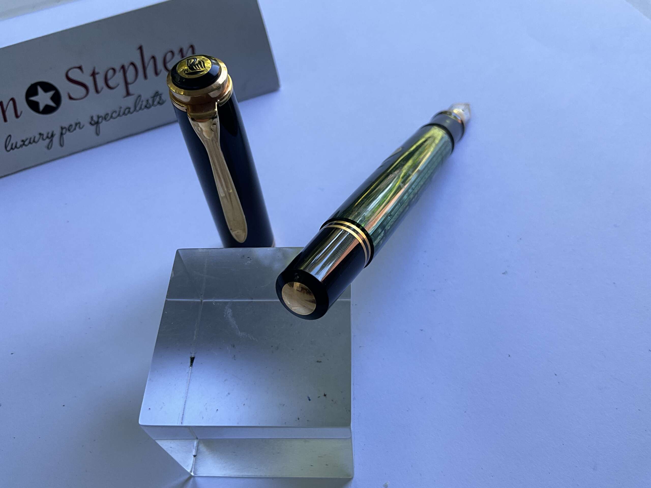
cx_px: 326
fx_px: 545
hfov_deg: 61.7
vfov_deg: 48.2
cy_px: 244
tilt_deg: -55.0
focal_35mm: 29
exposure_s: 1/122
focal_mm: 3
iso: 32
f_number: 1.8
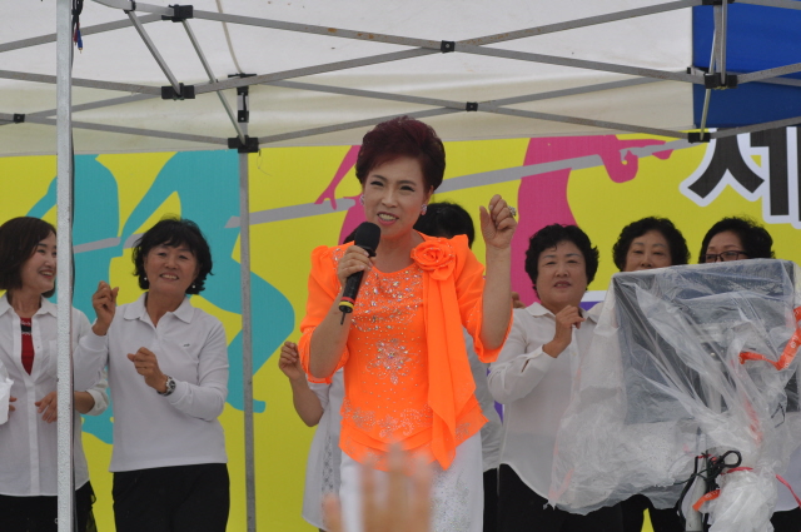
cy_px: 266
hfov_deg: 11.8
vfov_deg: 7.9
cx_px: 400
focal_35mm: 174
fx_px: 3867
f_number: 5.6
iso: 320
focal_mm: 116
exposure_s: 1/500
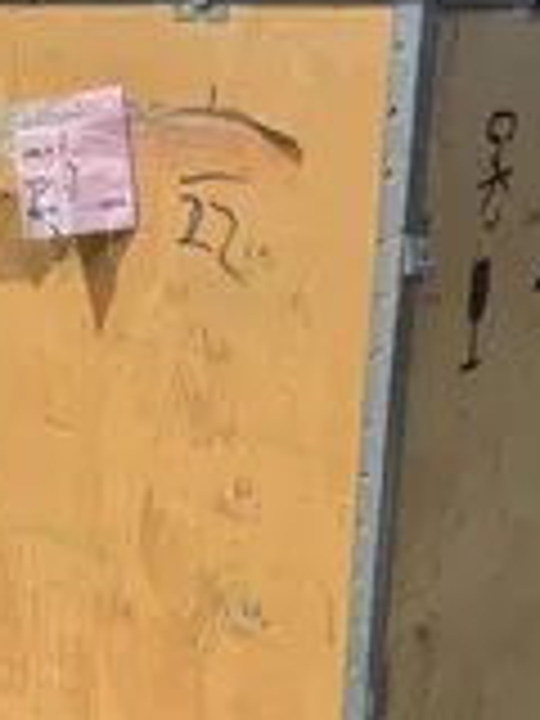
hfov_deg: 24.2
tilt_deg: -22.3
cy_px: 508
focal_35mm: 60
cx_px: 144
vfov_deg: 31.8
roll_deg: +1.5
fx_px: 1248
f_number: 1.78
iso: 200
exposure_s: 1/60
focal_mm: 6.76
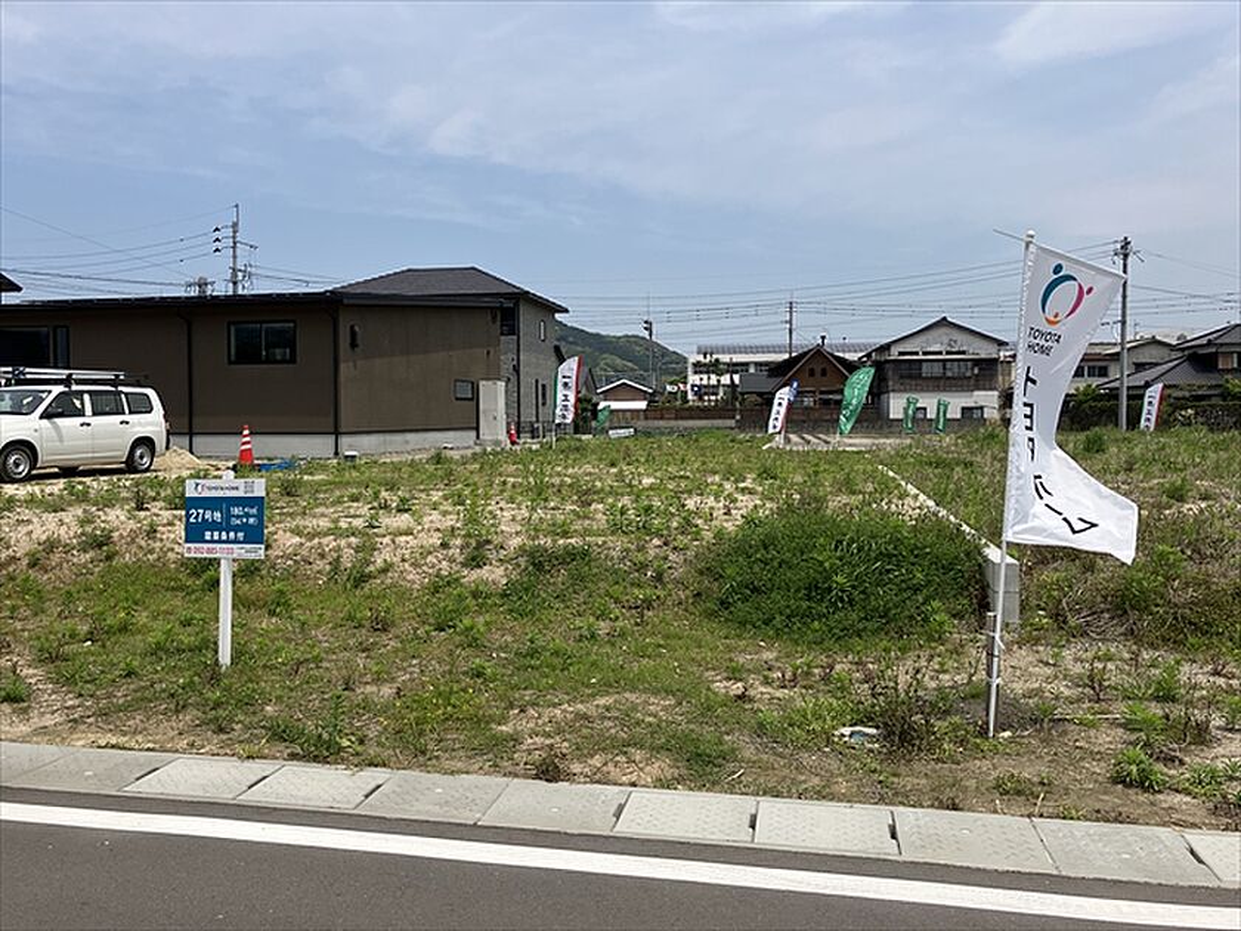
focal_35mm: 28
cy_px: 466
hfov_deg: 63.4
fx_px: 1004
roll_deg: +0.2
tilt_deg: -1.2
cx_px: 620
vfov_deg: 49.7
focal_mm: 3.99
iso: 32
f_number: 1.8
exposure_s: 1/2703
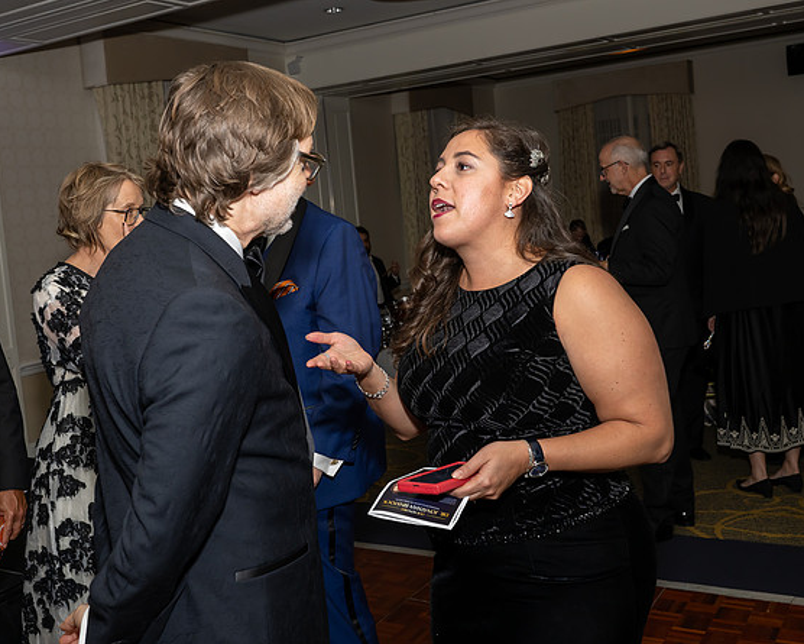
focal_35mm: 40
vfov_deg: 37.3
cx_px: 332
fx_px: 952
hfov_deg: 45.6
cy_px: 293
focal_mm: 32
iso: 500
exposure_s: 1/250
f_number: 7.1
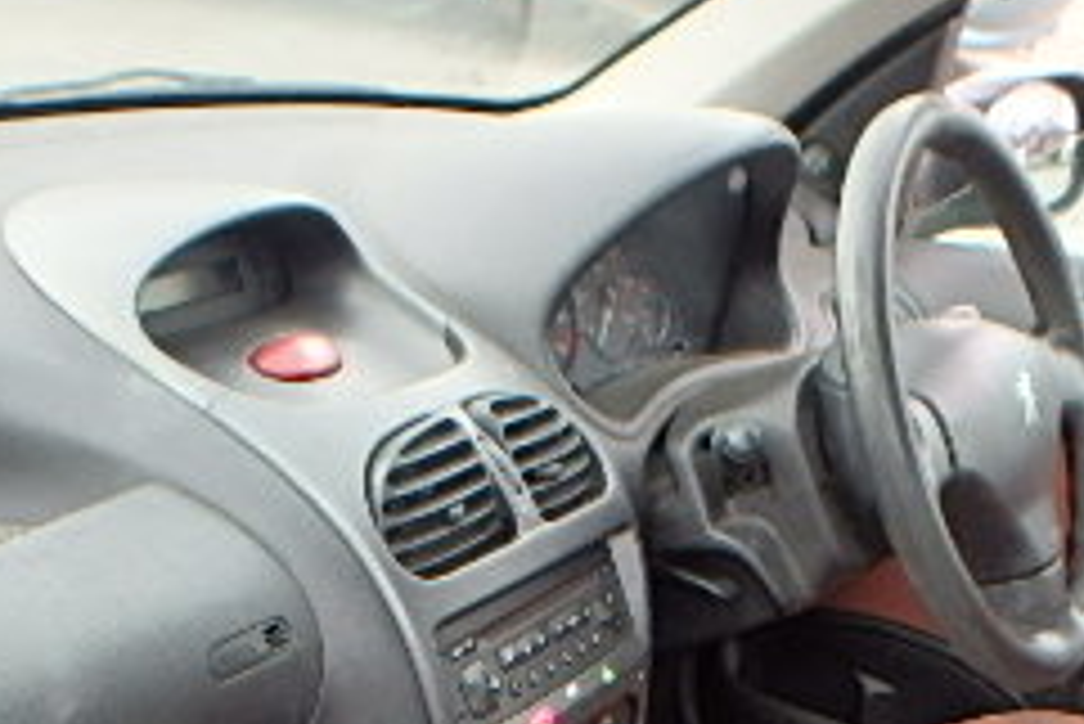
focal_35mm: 58
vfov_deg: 20.5
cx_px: 693
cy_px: 1048
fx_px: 1747
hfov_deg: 34.2
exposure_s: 1/60
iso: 125
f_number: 3.5
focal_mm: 3.7
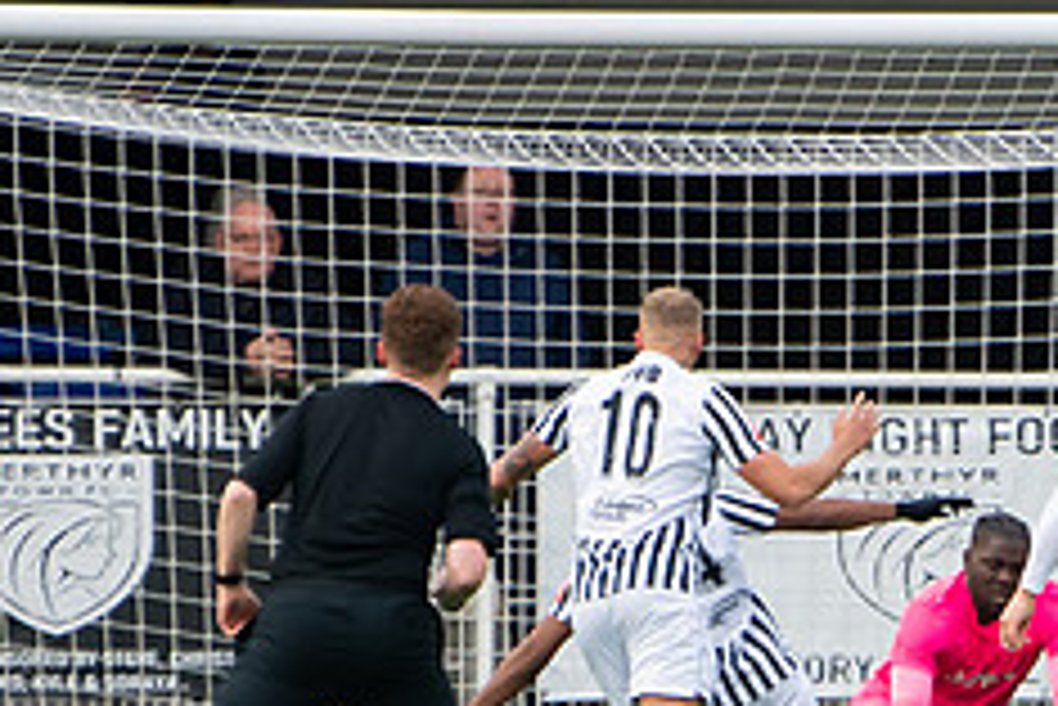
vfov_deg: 1.1
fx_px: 38081
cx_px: 987
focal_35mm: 1295
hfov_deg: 1.6
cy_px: 970
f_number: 4
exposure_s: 1/1250
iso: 1000
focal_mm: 280
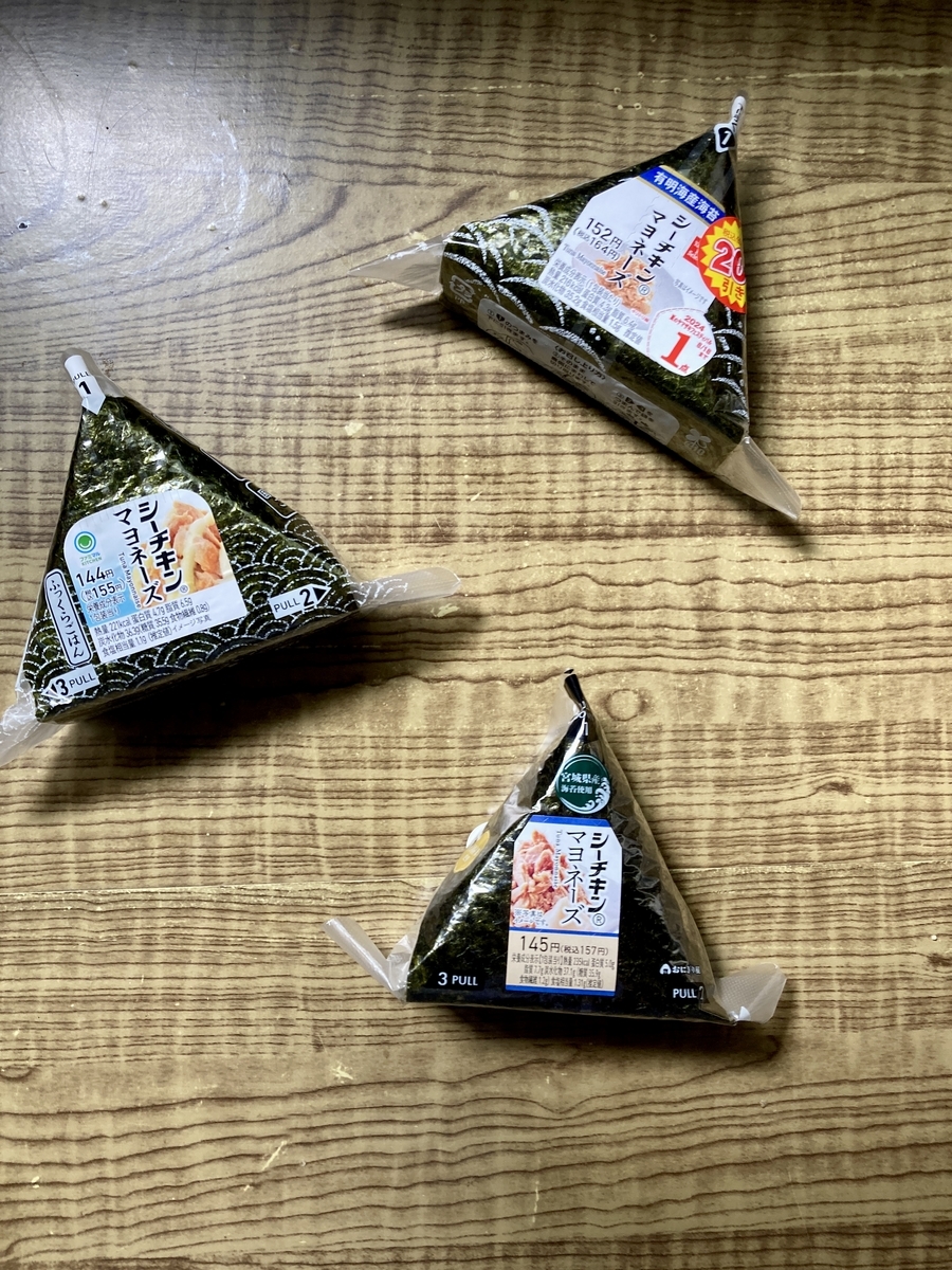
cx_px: 476
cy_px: 635
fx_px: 1027
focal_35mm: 28
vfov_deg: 63.4
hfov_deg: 49.7
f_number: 1.8
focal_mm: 3.99
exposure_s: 1/60
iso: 100
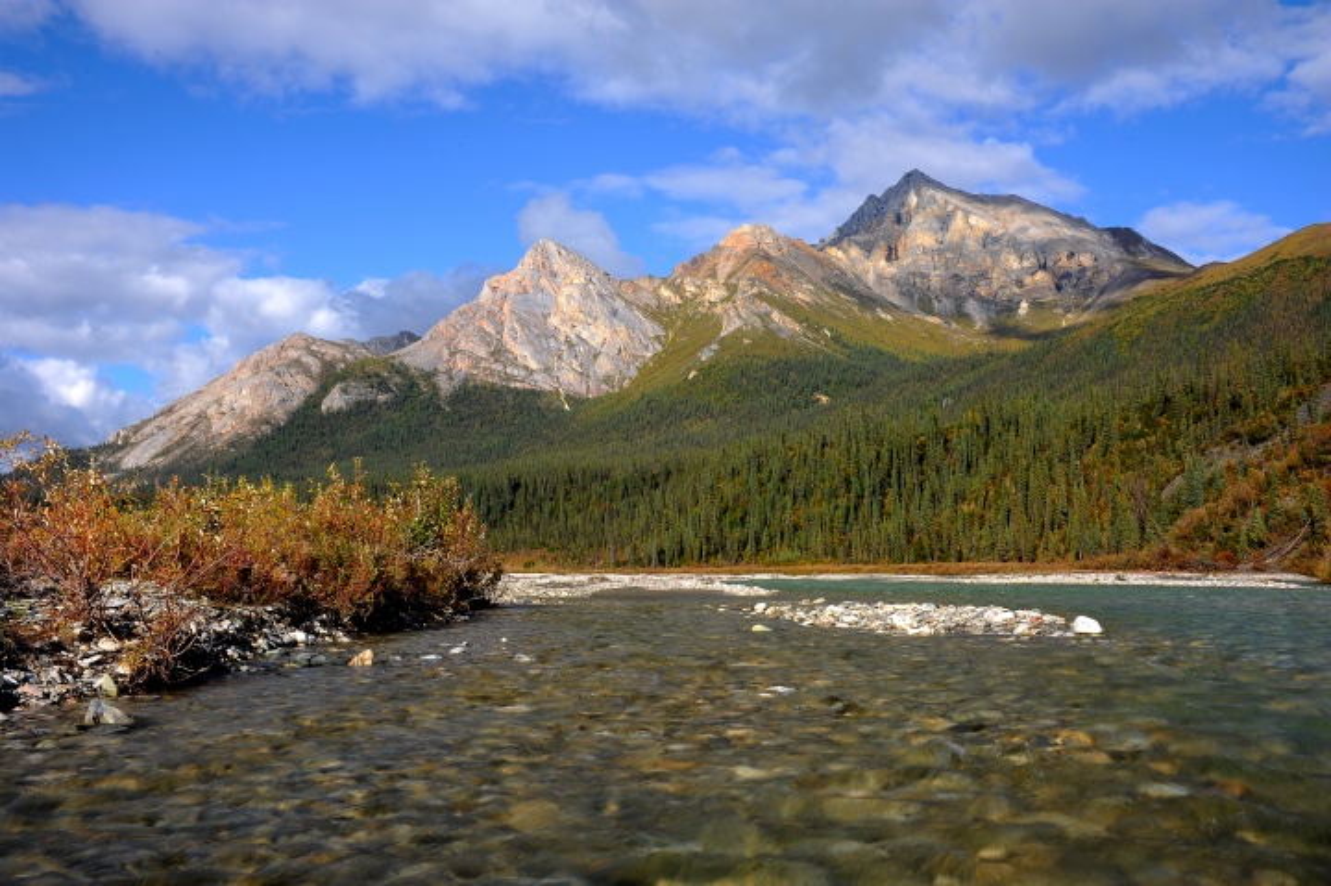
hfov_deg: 54.5
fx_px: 1293
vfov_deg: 37.8
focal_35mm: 35
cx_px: 666
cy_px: 443
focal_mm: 35
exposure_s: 1/8
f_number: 22
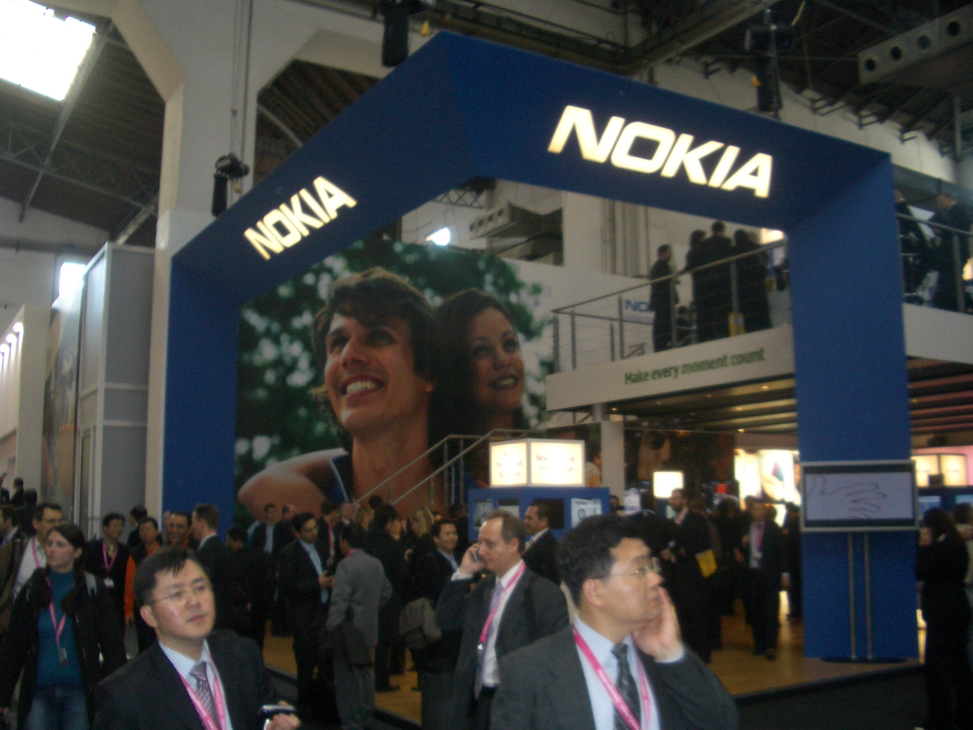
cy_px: 365
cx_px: 486
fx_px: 984
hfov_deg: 52.6
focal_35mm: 35
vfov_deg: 40.7
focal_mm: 5.8
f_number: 2.6
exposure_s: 1/60
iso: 100
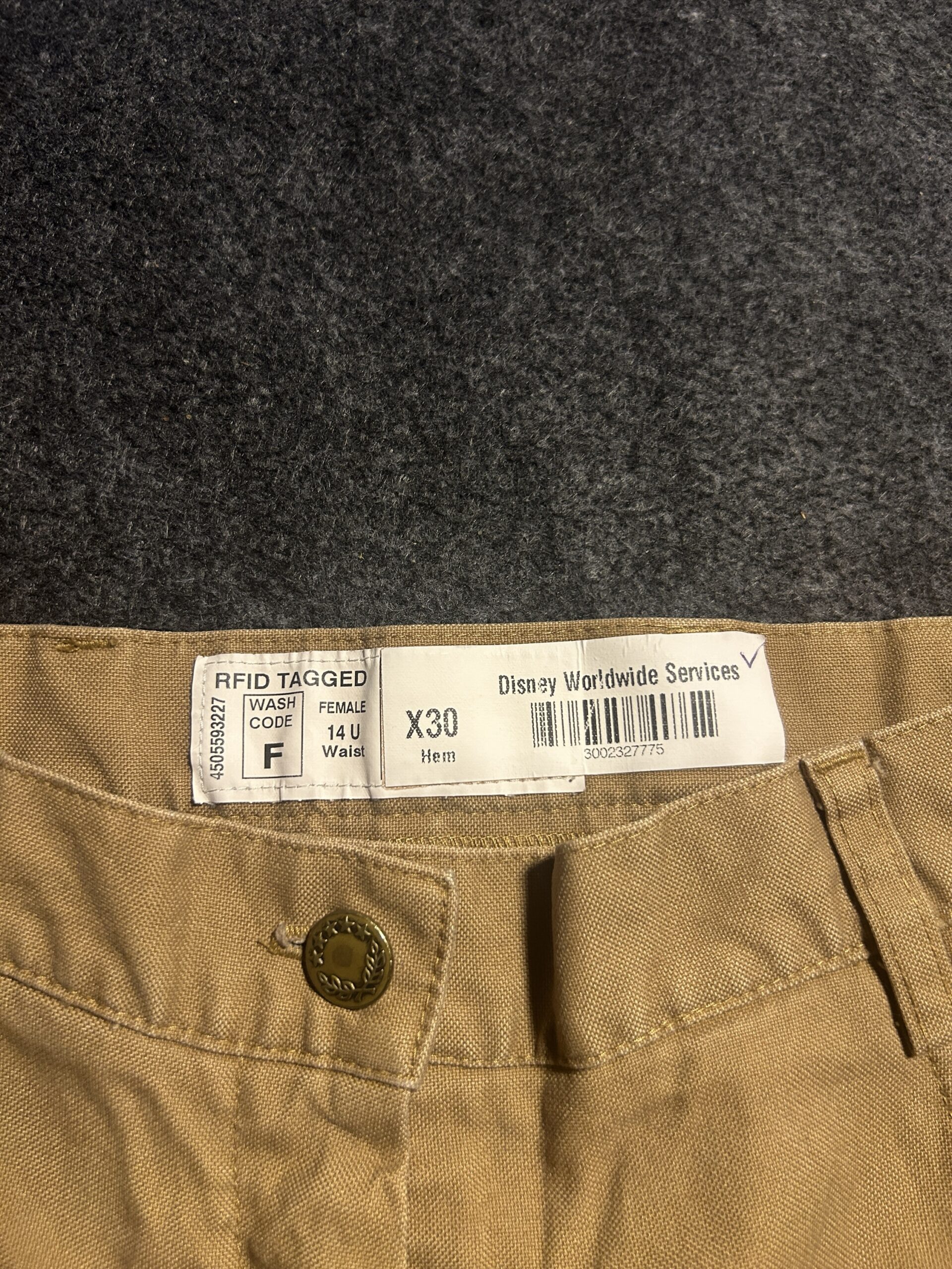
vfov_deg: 67.3
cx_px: 476
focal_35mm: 26
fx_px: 953
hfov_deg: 53.1
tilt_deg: -48.3
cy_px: 634
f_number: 1.5
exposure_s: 1/50
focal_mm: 5.7
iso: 160
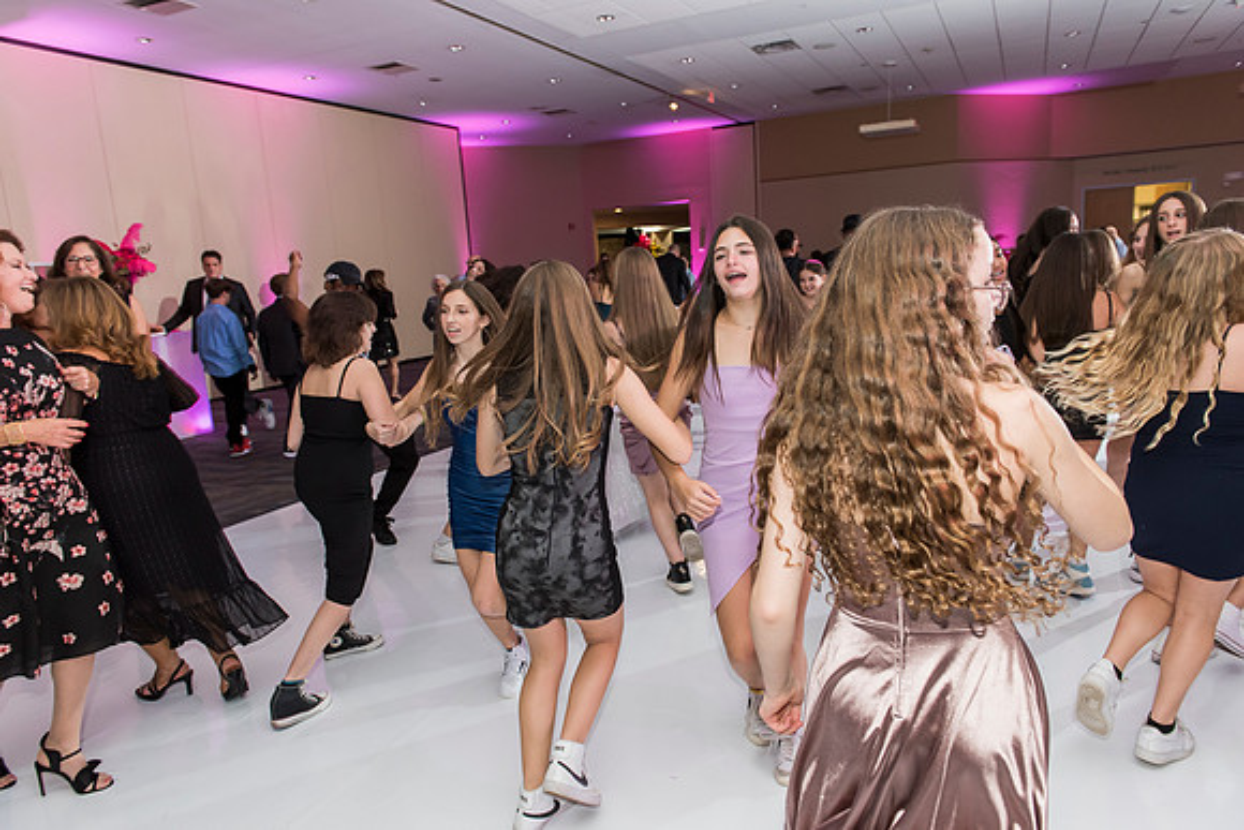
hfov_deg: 73.7
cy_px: 415
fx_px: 829
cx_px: 622
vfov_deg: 53.2
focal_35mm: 24
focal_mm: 24
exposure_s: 1/100
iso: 1250
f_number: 4
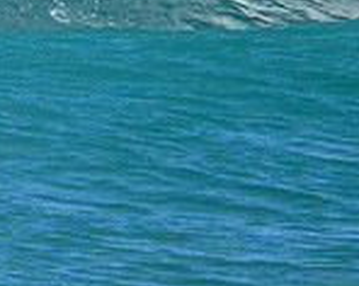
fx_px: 32555
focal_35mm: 3068
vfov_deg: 0.5
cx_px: -332
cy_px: -55
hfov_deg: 0.6
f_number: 11
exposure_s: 1/2000
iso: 2200
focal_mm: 800
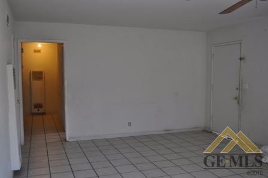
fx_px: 268
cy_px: 89
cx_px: 134
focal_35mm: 36
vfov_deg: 36.8
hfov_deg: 53.2
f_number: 4
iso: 400
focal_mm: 24
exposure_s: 1/60
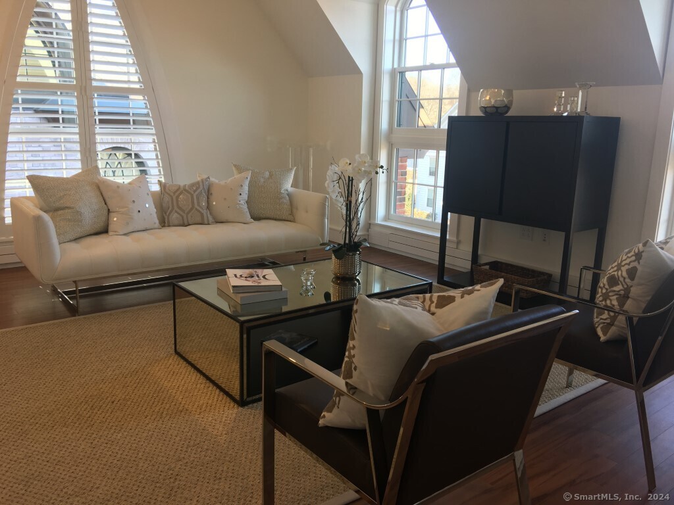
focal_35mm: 29
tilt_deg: -11.3
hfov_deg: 61.7
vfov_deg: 48.2
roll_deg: -2.0
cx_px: 337
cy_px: 252
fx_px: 565
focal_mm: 4.15
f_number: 2.2
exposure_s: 1/40
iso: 25
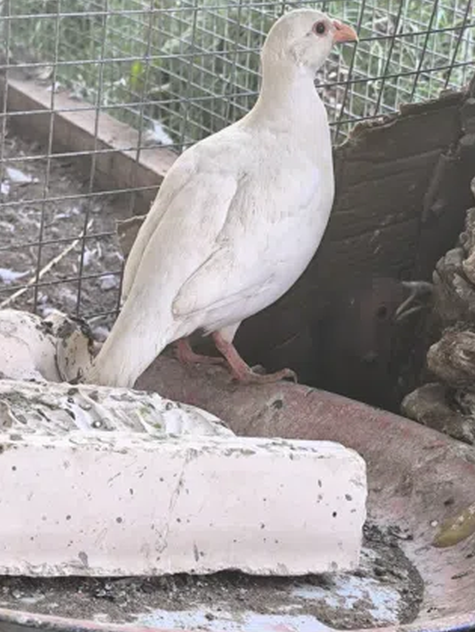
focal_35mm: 89
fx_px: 1626
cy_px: 239
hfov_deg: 16.6
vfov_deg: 21.9
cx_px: 228
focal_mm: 6.14
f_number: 1.65
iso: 320
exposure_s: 1/100
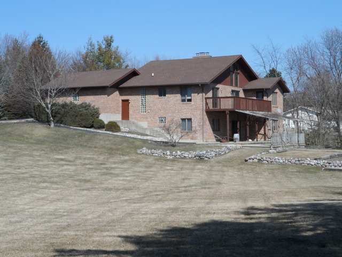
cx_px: 171
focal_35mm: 73
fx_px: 721
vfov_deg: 20.2
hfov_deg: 26.7
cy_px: 128
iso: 100
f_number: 4.3
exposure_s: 1/750
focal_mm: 11.9
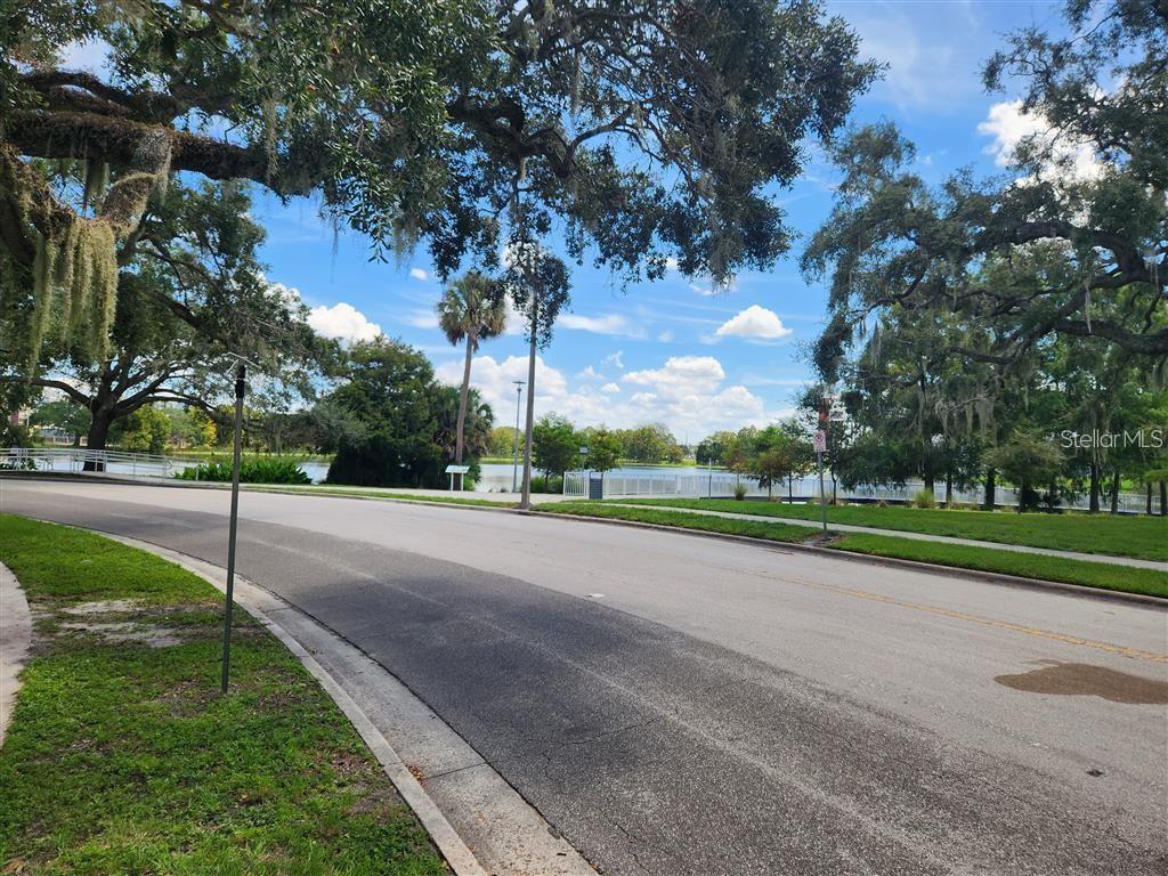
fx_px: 776
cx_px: 584
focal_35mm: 23
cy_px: 438
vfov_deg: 58.9
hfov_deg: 73.9
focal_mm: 5.4
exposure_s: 1/944
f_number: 1.8
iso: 20
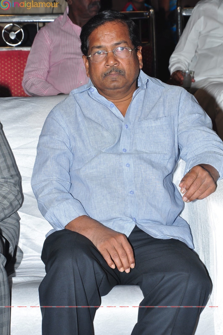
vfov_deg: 16.9
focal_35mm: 121
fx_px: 1124
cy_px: 167
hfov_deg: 11.3
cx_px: 111
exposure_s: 1/125
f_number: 11
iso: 400
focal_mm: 80
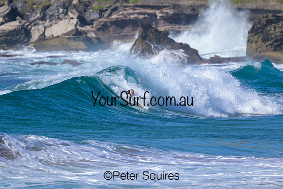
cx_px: 142
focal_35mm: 800
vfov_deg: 1.7
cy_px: 94
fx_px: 6290
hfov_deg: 2.6
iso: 720
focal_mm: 800
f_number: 11
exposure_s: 1/2000
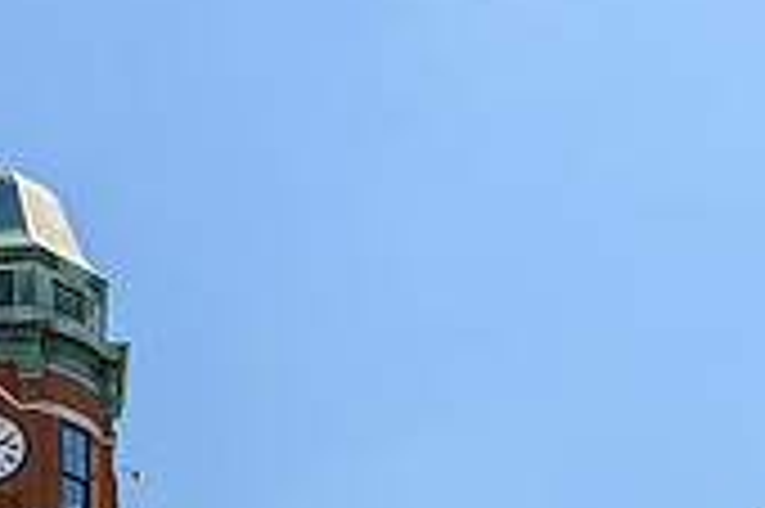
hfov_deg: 20.5
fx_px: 2017
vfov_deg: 13.3
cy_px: 838
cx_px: -76
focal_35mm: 95
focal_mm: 27
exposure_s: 1/250
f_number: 8
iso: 100
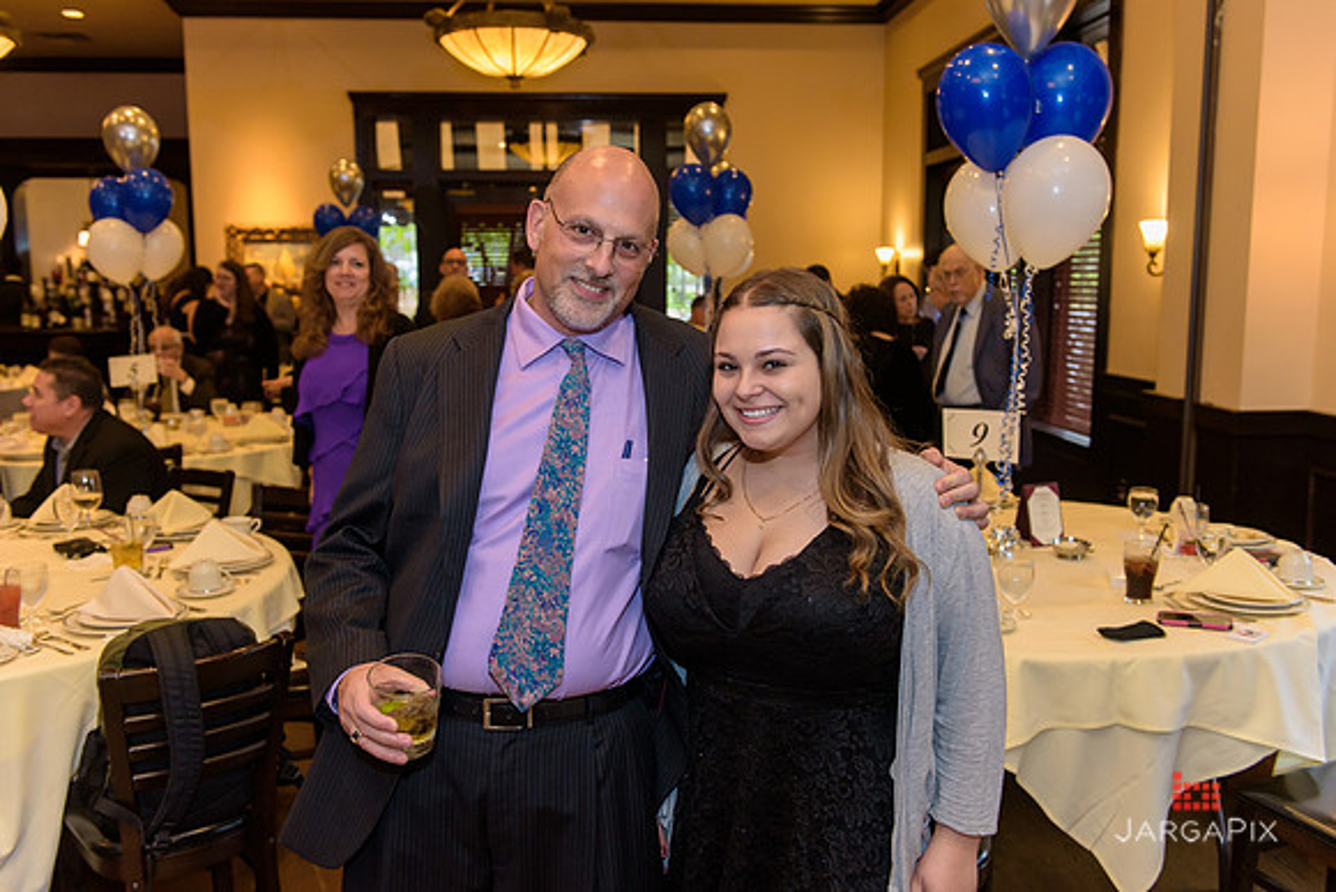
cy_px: 446
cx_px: 668
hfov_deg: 58.7
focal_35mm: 32
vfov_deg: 41.1
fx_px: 1188
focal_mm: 32
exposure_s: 1/125
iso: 1600
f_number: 3.2
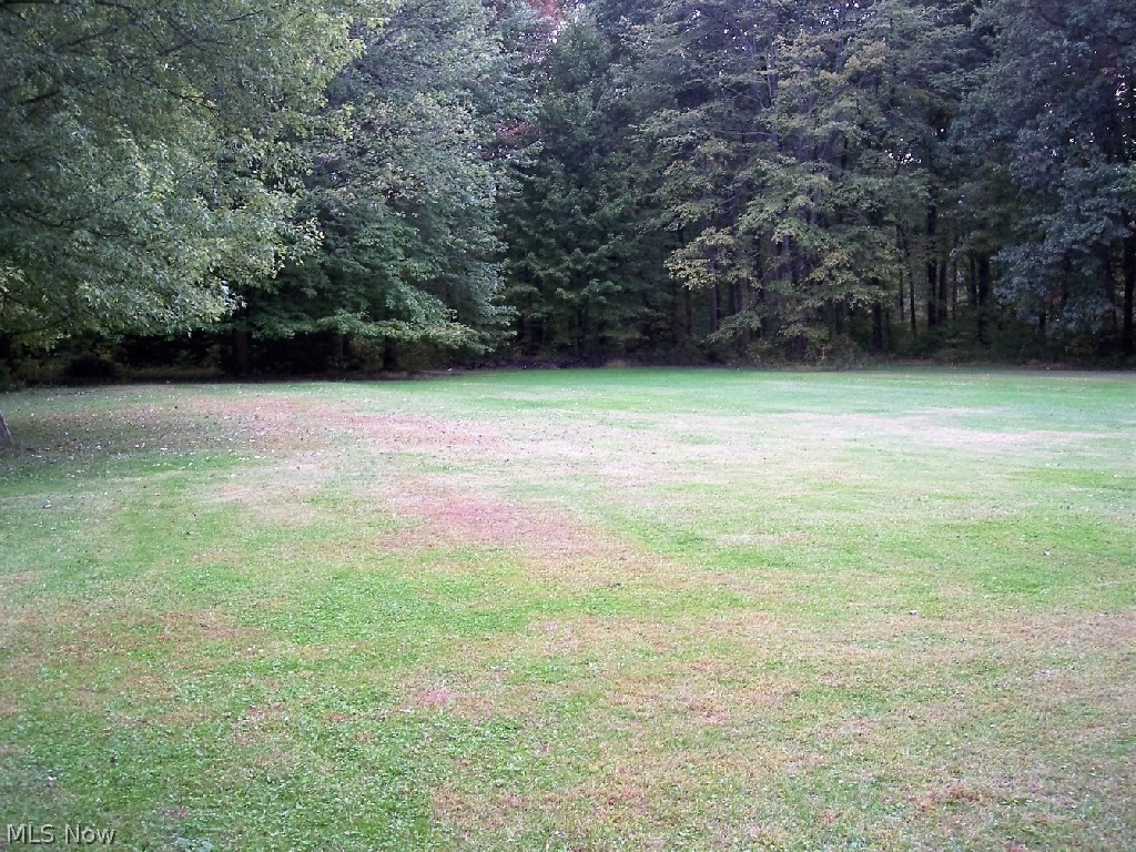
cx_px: 568
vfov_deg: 36.8
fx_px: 1280
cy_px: 426
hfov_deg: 47.9
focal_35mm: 39
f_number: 2.8
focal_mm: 8
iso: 100
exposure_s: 1/60
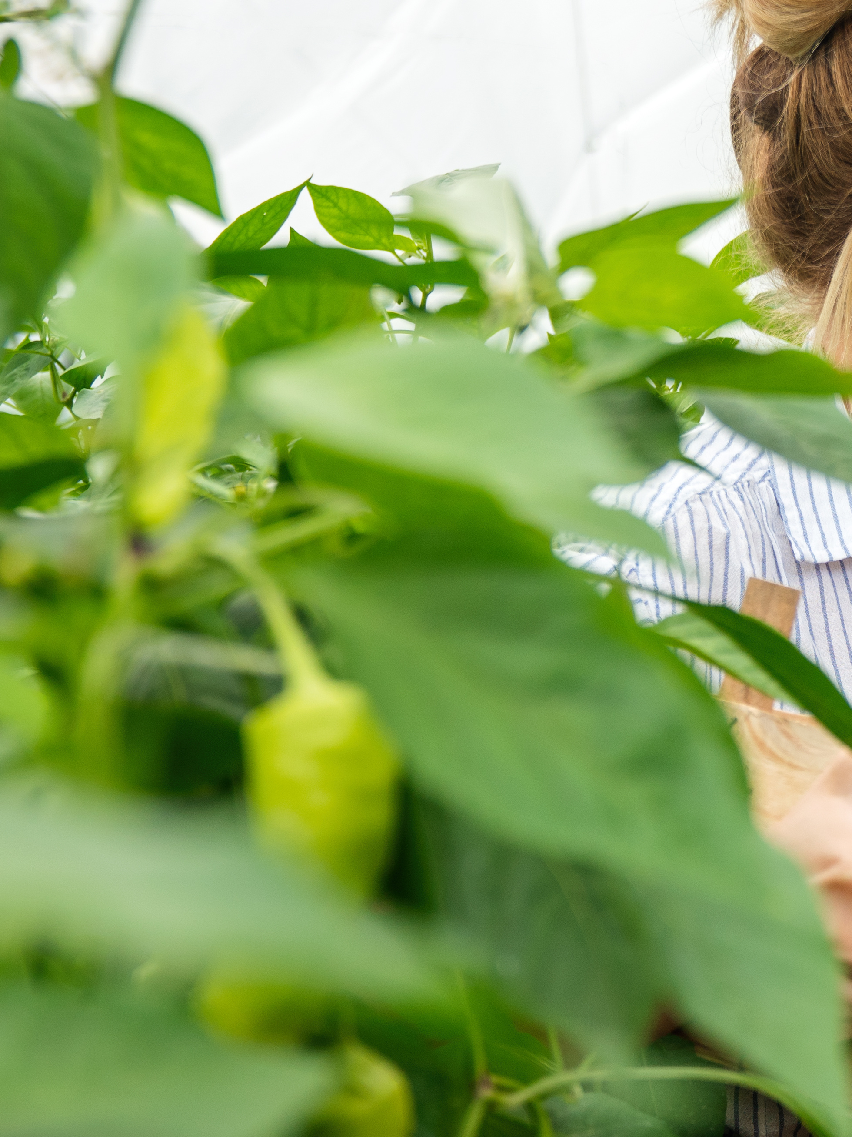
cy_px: 755
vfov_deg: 24.6
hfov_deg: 17.8
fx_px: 2592
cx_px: 1019
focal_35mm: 79
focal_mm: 27
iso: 250
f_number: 2.8
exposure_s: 1/500
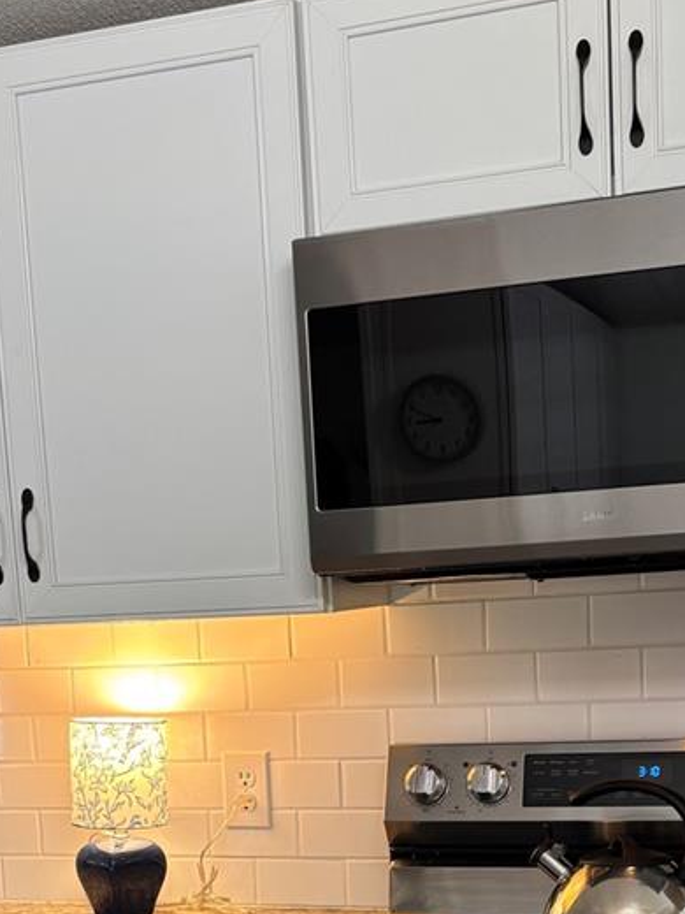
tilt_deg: -8.3
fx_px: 1583
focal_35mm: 60
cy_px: 821
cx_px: 330
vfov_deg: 30.8
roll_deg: +1.7
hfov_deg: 24.4
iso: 80
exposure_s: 1/60
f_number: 1.6
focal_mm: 5.96
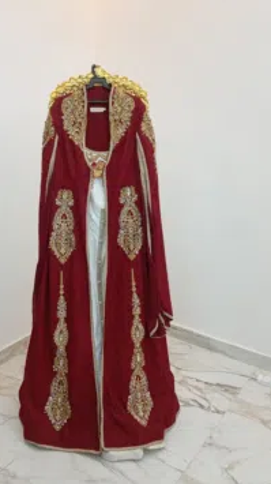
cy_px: 230
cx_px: 93
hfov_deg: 36.3
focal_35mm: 32
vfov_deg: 61.0
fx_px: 410
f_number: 1.8
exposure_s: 1/33.3
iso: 184
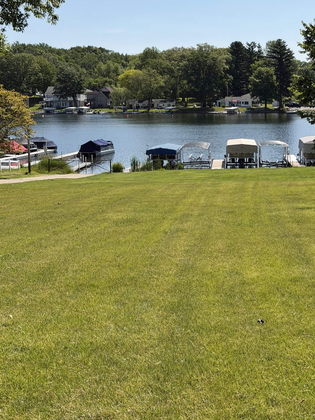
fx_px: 728
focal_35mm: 60
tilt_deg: -6.5
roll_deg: +0.2
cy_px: 174
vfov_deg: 32.1
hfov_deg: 24.3
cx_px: 197
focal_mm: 6.76
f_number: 1.78
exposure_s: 1/6024
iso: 64
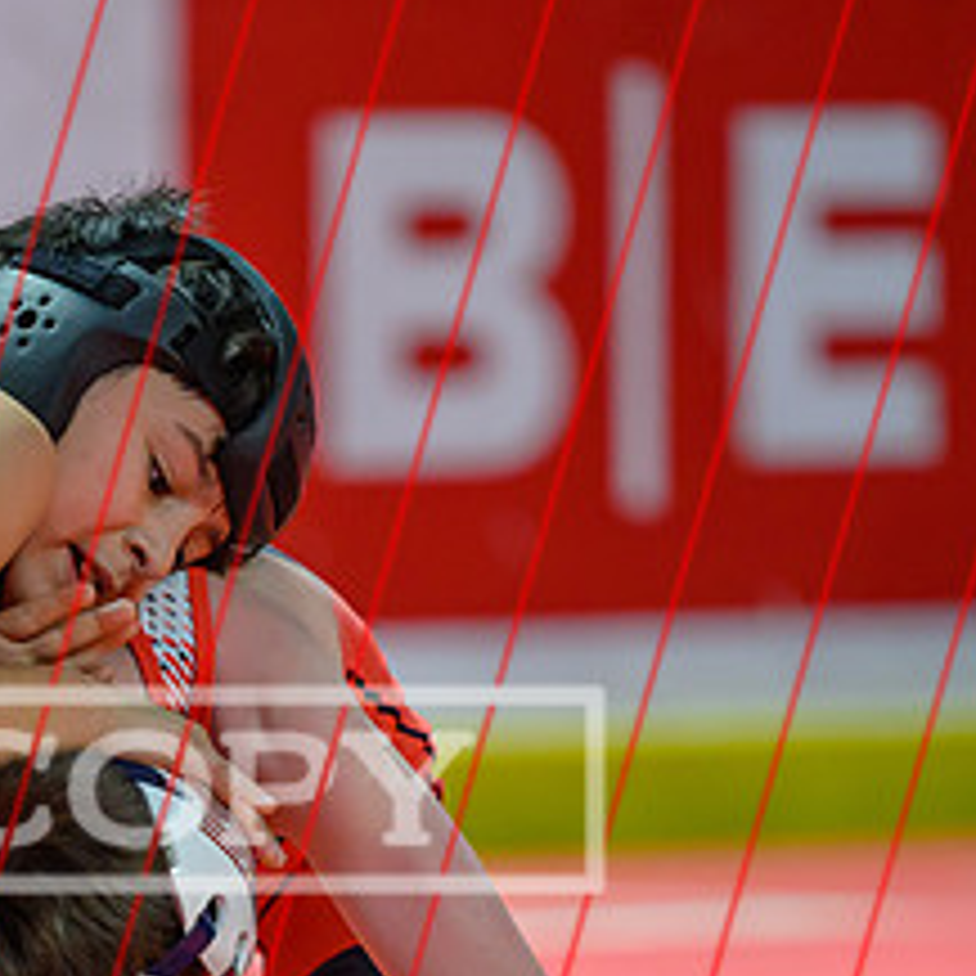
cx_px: 72
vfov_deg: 3.4
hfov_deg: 3.4
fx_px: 16364
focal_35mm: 513
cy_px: 991
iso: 2500
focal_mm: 180
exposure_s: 1/800
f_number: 2.8
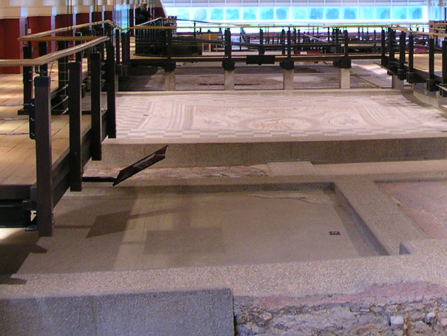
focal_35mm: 75
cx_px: 387
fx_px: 969
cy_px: 13
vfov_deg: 19.2
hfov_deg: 25.3
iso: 114
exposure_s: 1/3.7
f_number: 2.7
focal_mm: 5.6
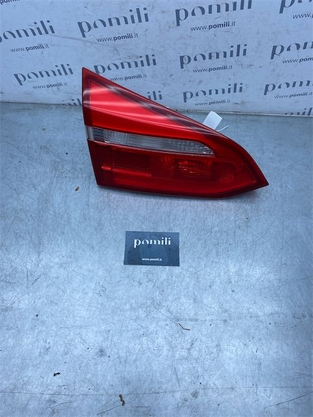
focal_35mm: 26
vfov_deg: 67.3
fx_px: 313
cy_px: 208
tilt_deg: -63.6
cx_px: 156
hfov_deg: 53.1
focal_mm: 4.25
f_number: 1.8
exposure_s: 1/1258
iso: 32
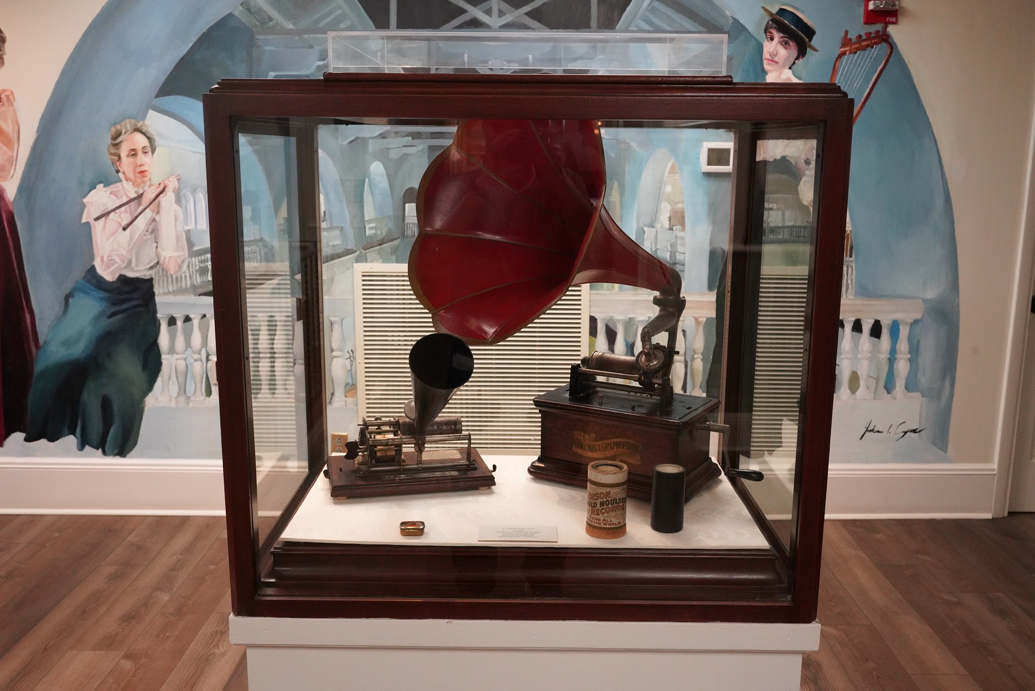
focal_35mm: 34
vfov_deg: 38.9
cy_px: 346
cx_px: 518
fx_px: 978
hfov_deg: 55.8
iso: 5000
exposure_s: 1/80
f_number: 11
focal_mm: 34
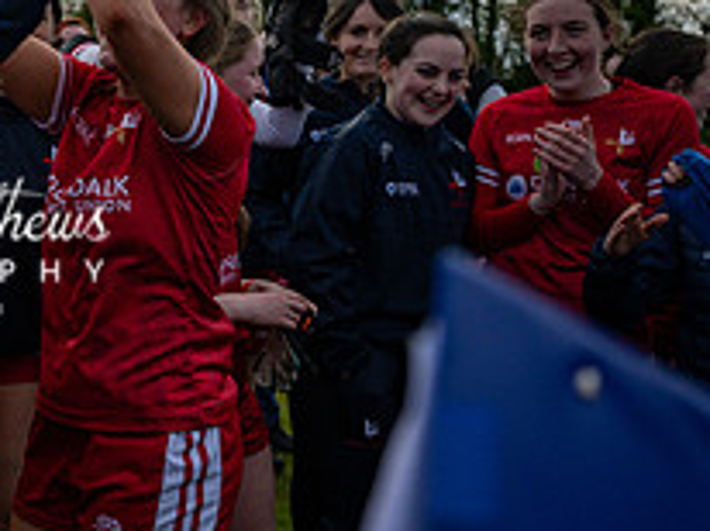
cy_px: 164
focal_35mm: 65
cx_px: -124
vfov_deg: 22.4
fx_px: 1332
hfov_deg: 26.7
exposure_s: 1/6400
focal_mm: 24
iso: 125
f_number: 2.8
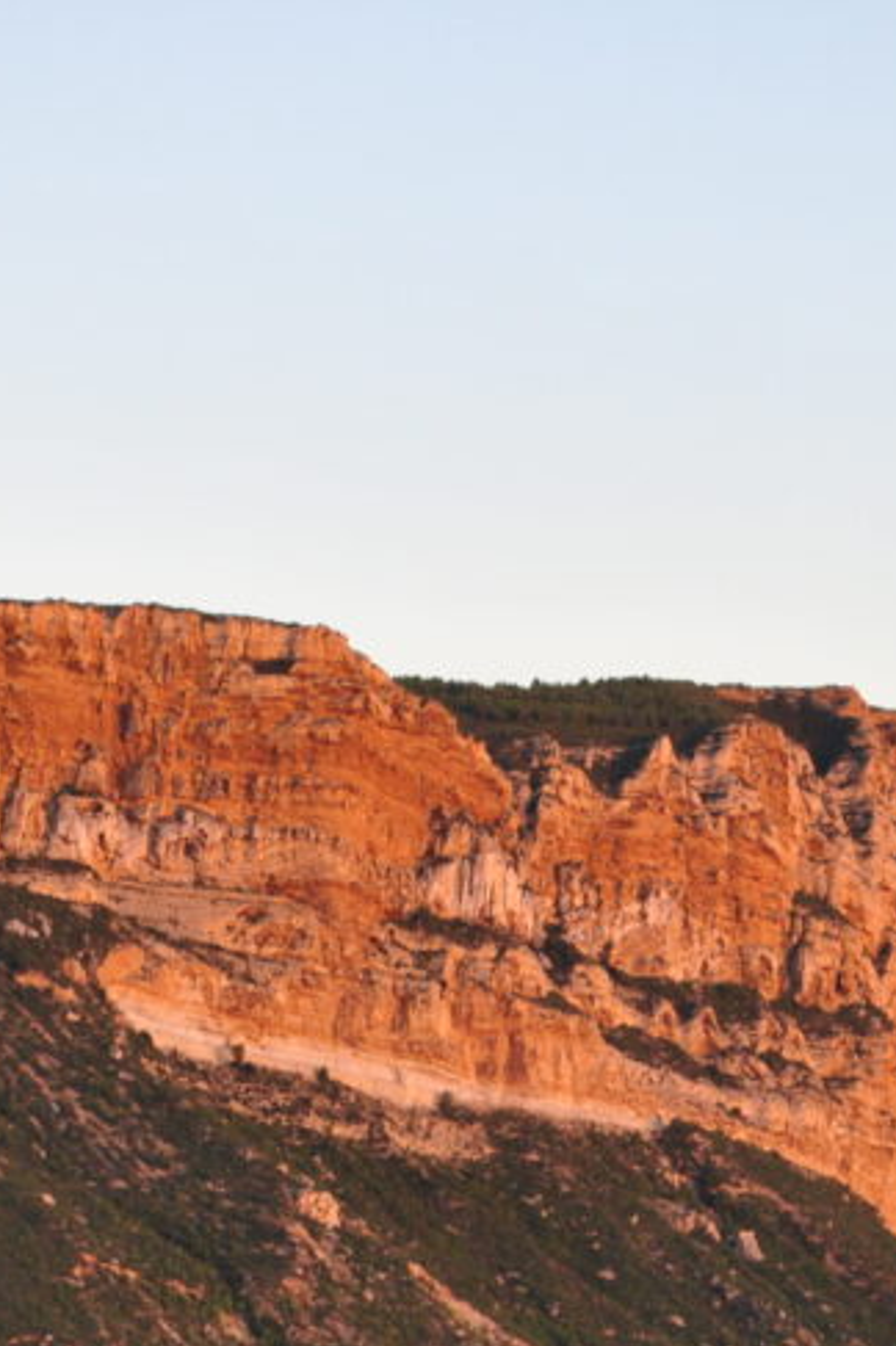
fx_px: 4673
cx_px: 550
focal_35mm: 125
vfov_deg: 16.3
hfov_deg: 10.9
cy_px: 1031
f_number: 6.3
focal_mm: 52
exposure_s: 1/60
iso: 400
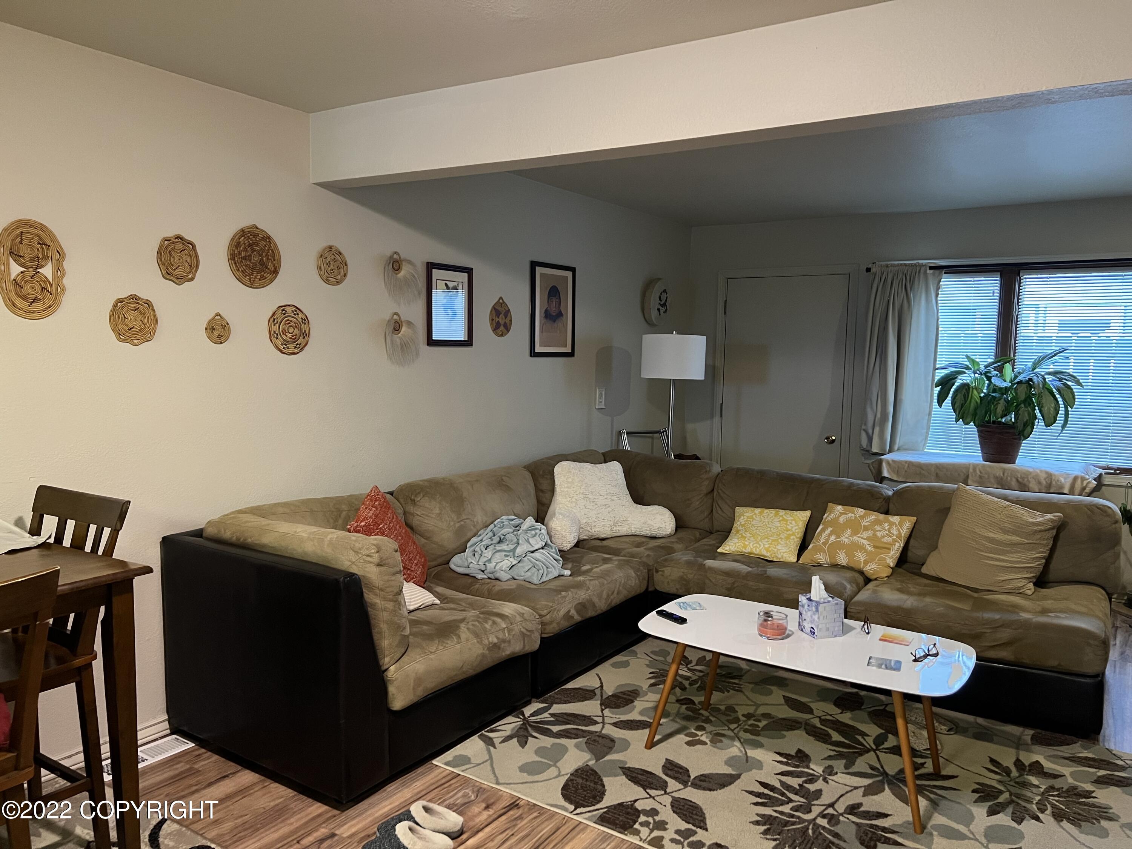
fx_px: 850
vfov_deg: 53.1
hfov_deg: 67.3
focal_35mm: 26
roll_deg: -0.9
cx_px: 566
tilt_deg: -5.6
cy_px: 424
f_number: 1.5
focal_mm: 5.7
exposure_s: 1/60
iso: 500
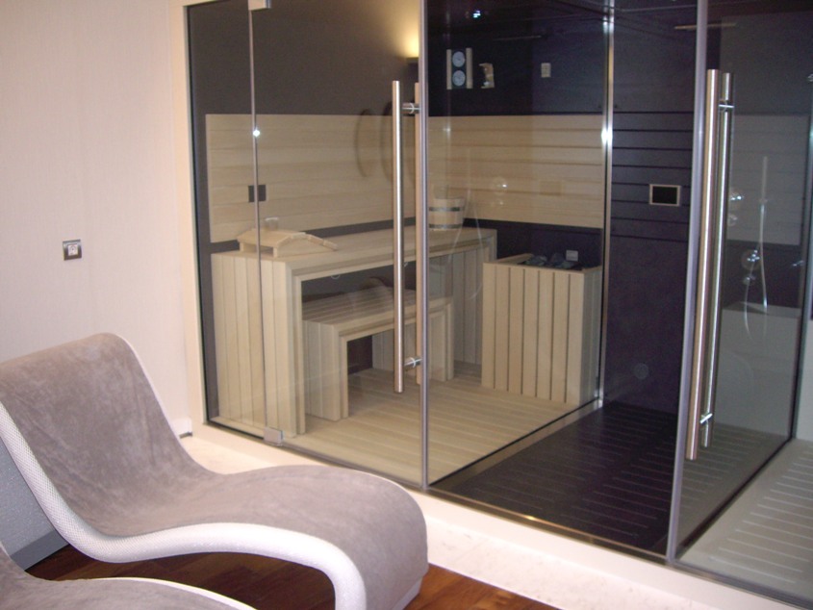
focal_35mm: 38
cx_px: 406
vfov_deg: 37.7
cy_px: 305
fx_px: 893
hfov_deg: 49.0
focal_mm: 6.2
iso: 200
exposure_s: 1/40
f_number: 2.7
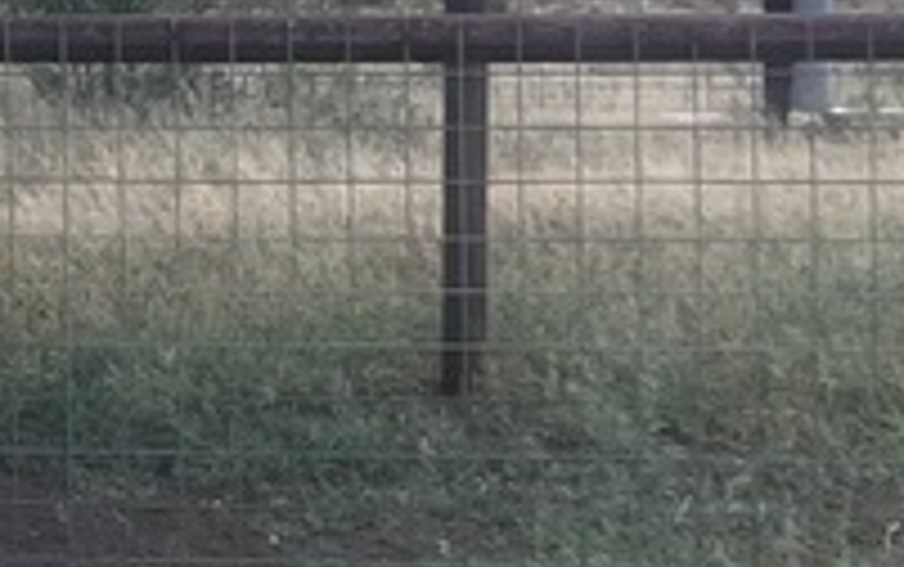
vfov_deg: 6.6
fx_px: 4858
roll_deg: +0.0
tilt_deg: -2.8
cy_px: -162
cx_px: -1016
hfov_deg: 9.8
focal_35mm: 197
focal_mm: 5.7
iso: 50
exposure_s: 1/2123
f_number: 1.5
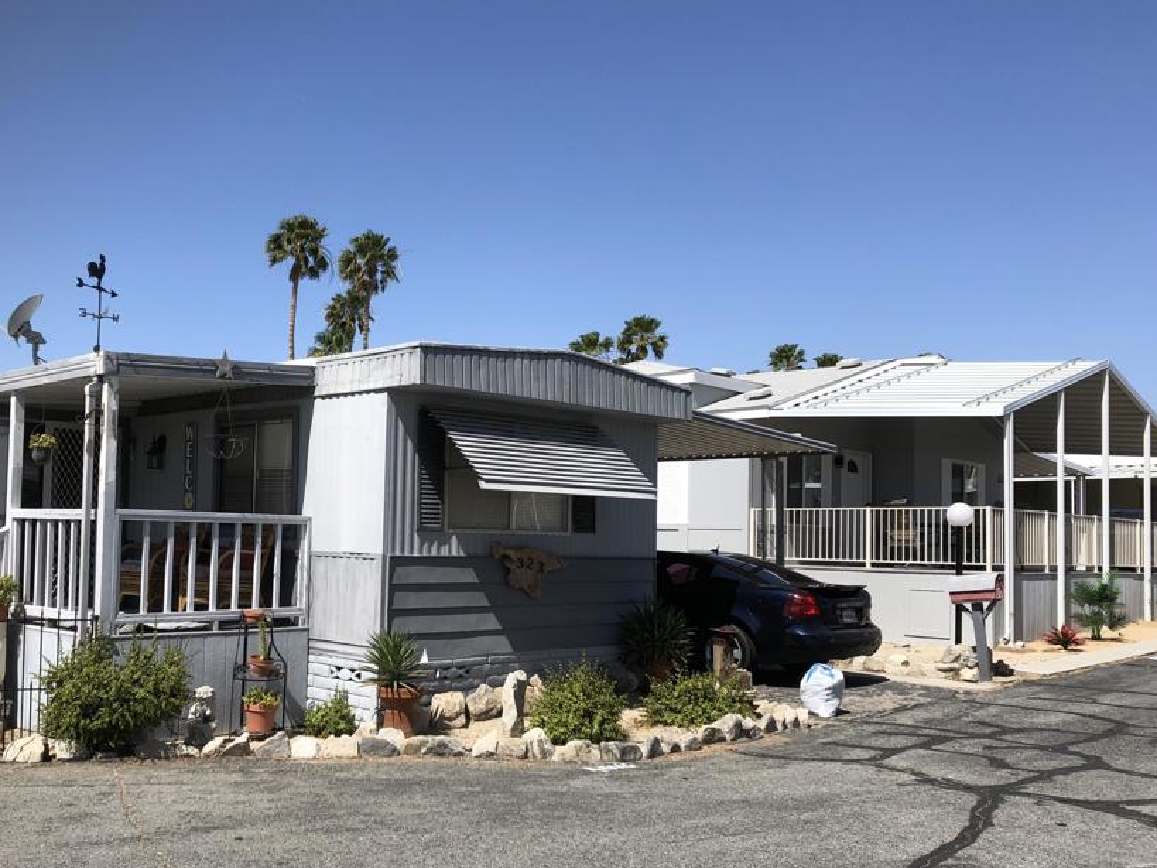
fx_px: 1170
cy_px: 513
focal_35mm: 35
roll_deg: -0.2
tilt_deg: +0.7
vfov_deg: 40.5
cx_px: 441
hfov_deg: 52.1
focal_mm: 4
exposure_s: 1/2525
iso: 20
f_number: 1.8
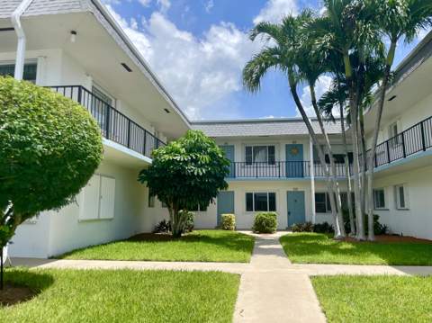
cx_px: 216
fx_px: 324
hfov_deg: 67.4
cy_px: 162
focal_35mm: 26
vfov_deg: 53.0
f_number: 1.6
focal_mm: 4.2
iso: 32
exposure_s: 1/3509
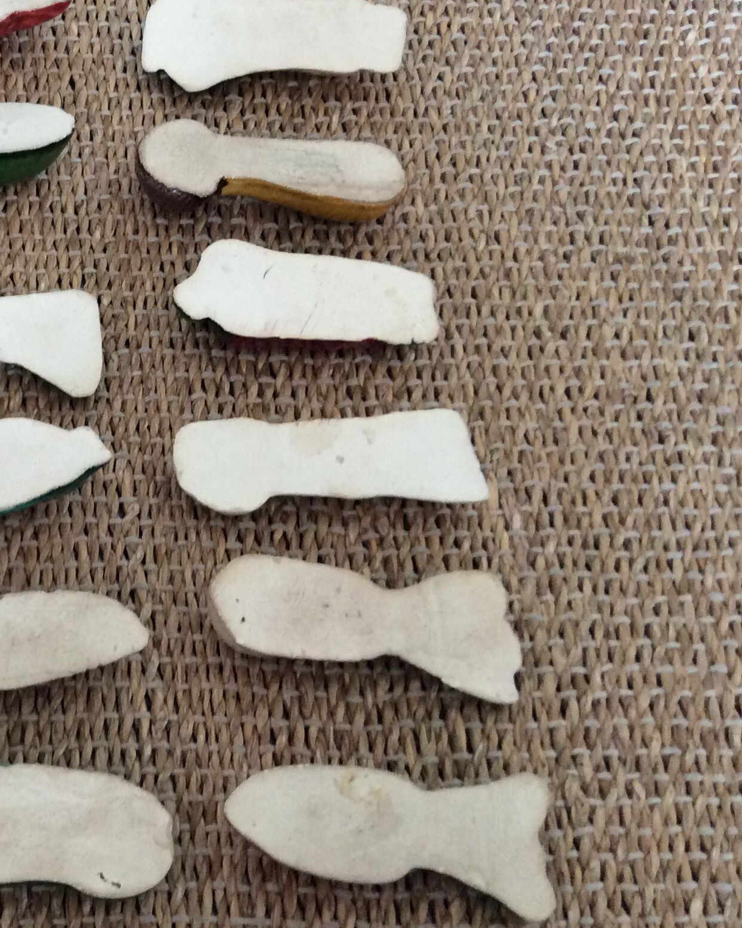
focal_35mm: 52
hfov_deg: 27.7
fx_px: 1427
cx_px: 29
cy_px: 433
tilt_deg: -62.7
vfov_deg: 36.0
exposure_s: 1/25
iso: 125
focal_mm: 3.3
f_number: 2.4
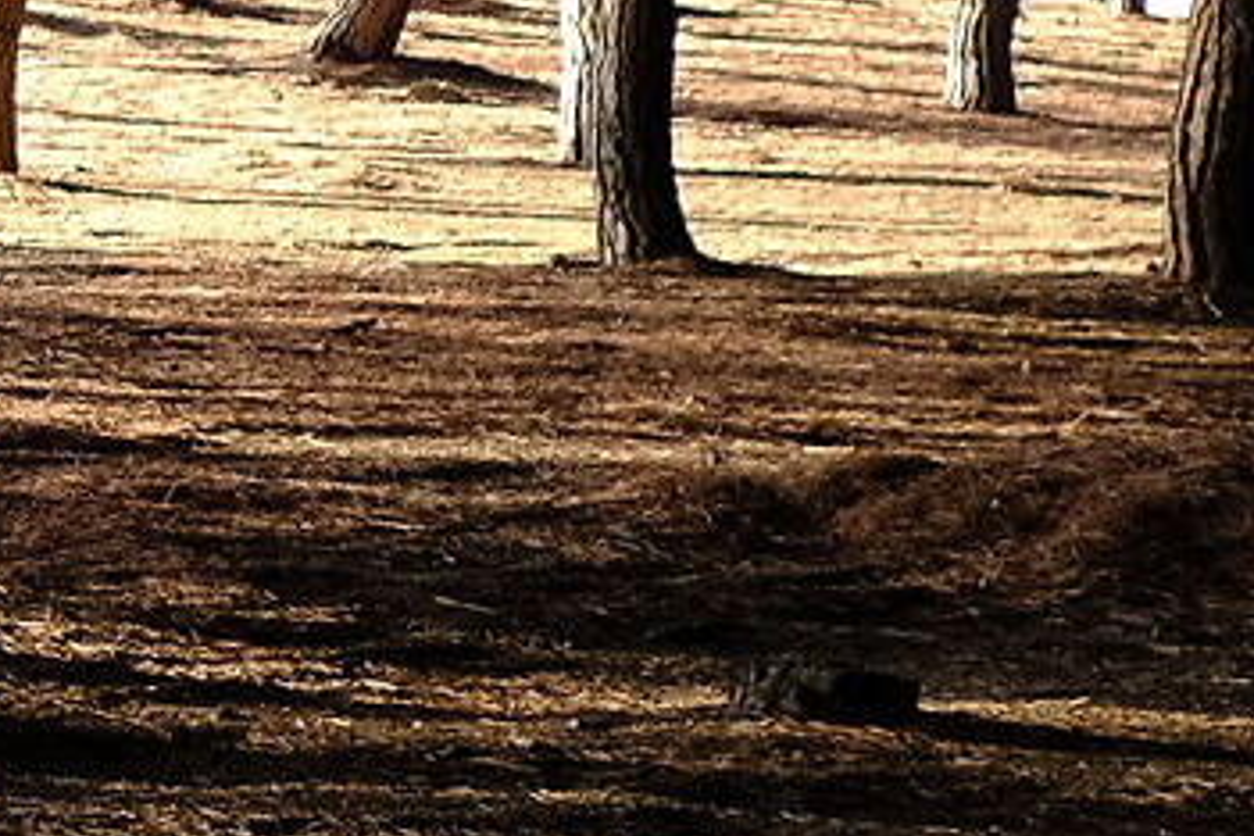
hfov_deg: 8.0
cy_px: -182
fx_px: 8325
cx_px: -1651
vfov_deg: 5.7
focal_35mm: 239
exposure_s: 1/110
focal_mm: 23
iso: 160
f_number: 2.5
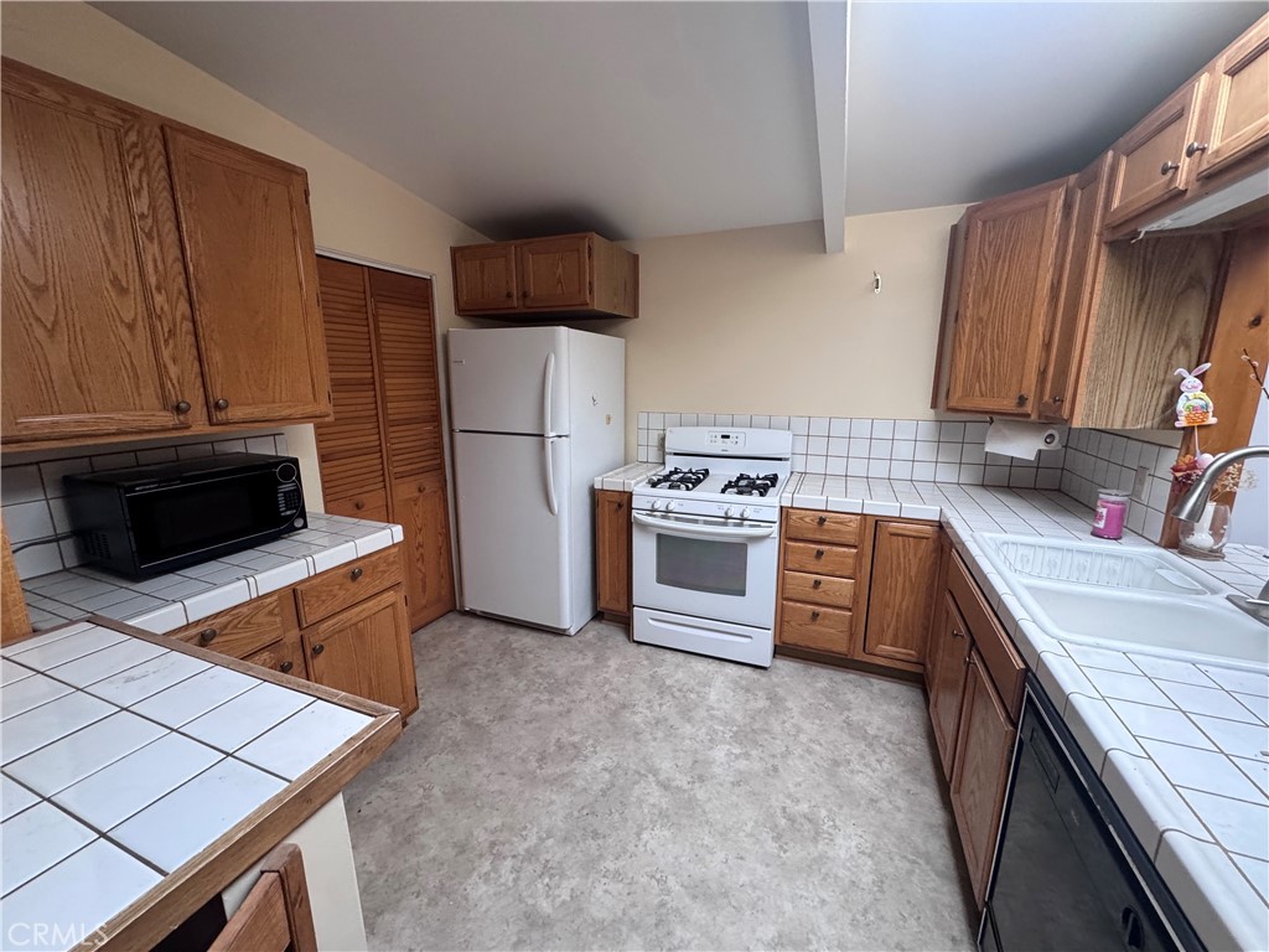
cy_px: 476
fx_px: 513
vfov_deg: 85.7
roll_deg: -1.0
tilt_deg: -8.8
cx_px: 634
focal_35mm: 14
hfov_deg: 102.1
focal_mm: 2.22
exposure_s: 1/99
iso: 250
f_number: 2.2
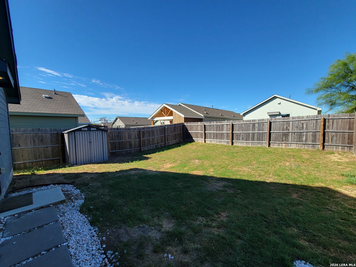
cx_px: 178
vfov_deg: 89.9
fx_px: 134
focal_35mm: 13
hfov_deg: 106.2
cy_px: 134
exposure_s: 1/890
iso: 50
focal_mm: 2.2
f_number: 2.2
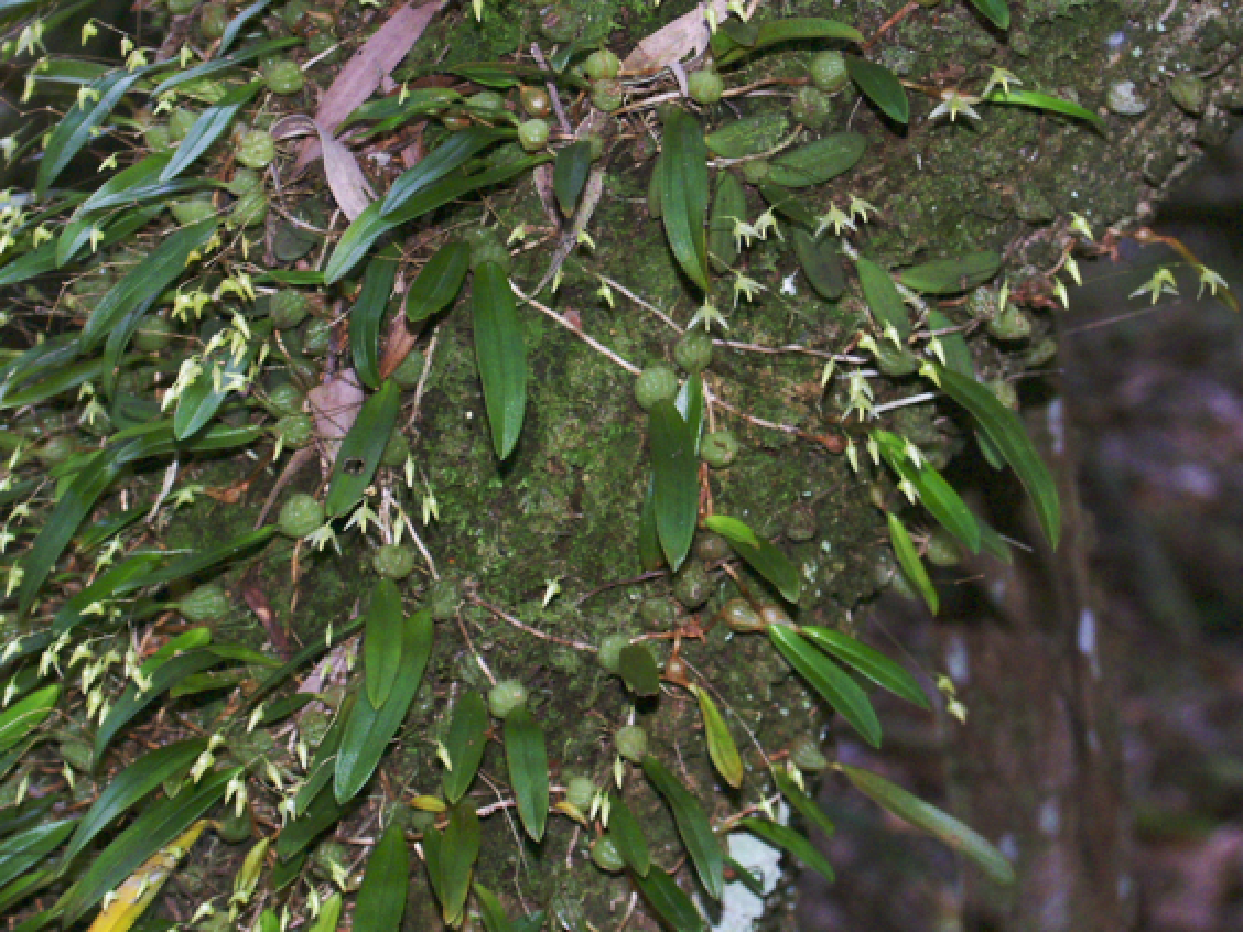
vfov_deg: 11.5
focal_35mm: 129
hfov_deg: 15.3
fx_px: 4632
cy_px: 295
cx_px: 736
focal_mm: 22.52
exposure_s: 1/90
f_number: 3.5
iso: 200
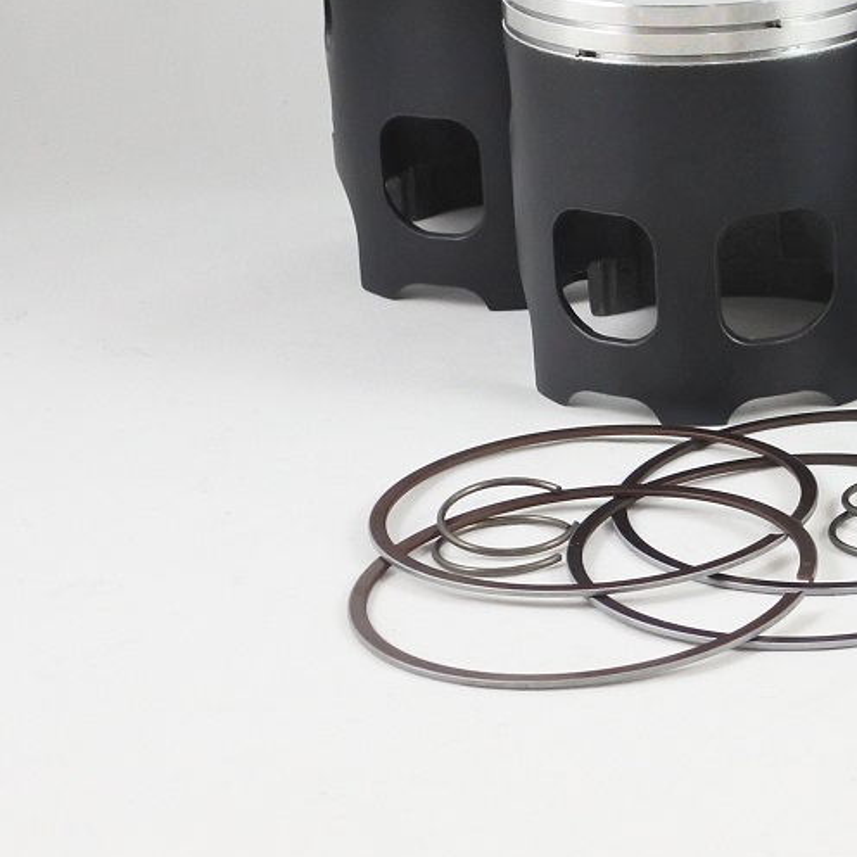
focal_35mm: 90
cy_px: 109
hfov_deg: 17.2
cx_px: 1321
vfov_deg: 19.0
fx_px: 2521
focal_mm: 12.6
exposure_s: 1/125
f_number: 3.8
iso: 500
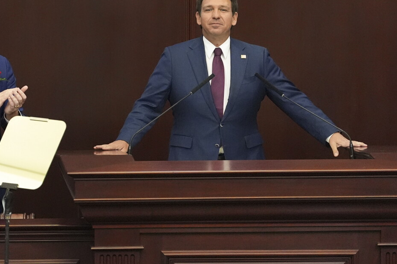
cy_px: 10
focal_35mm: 361
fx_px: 3979
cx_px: 127
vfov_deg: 3.8
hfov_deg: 5.7
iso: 6400
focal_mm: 168
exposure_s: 1/320
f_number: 2.8
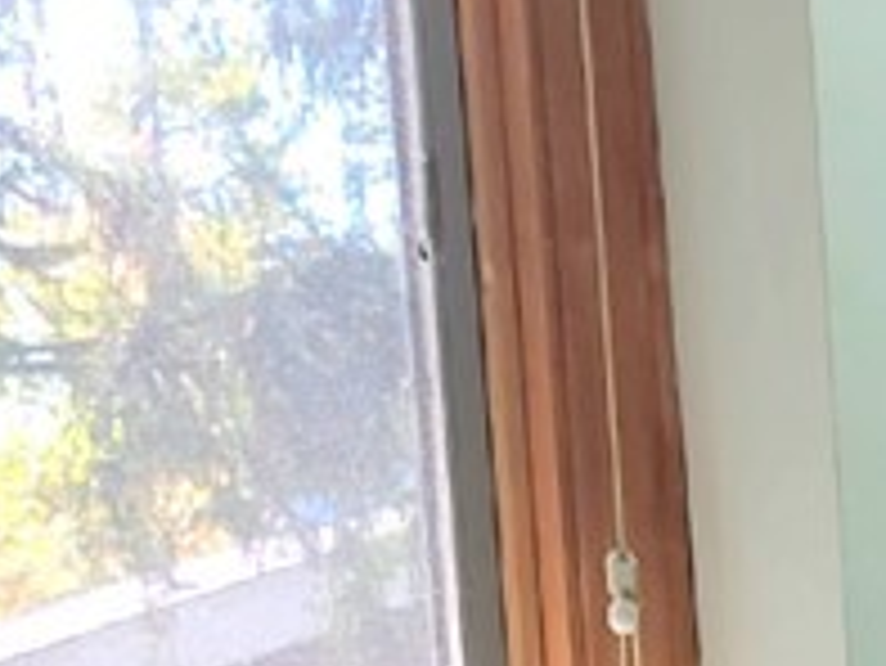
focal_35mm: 135
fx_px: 3457
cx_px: 1920
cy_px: 1278
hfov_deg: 12.4
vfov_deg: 10.2
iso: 50
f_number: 1.8
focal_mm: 5.4
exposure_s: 1/120
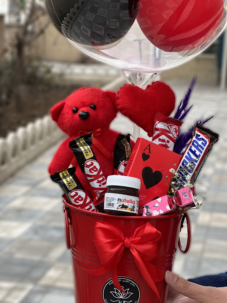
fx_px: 673
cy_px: 152
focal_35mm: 77
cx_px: 114
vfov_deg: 25.3
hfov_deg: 19.1
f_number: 2.8
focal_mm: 9
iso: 100
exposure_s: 1/121
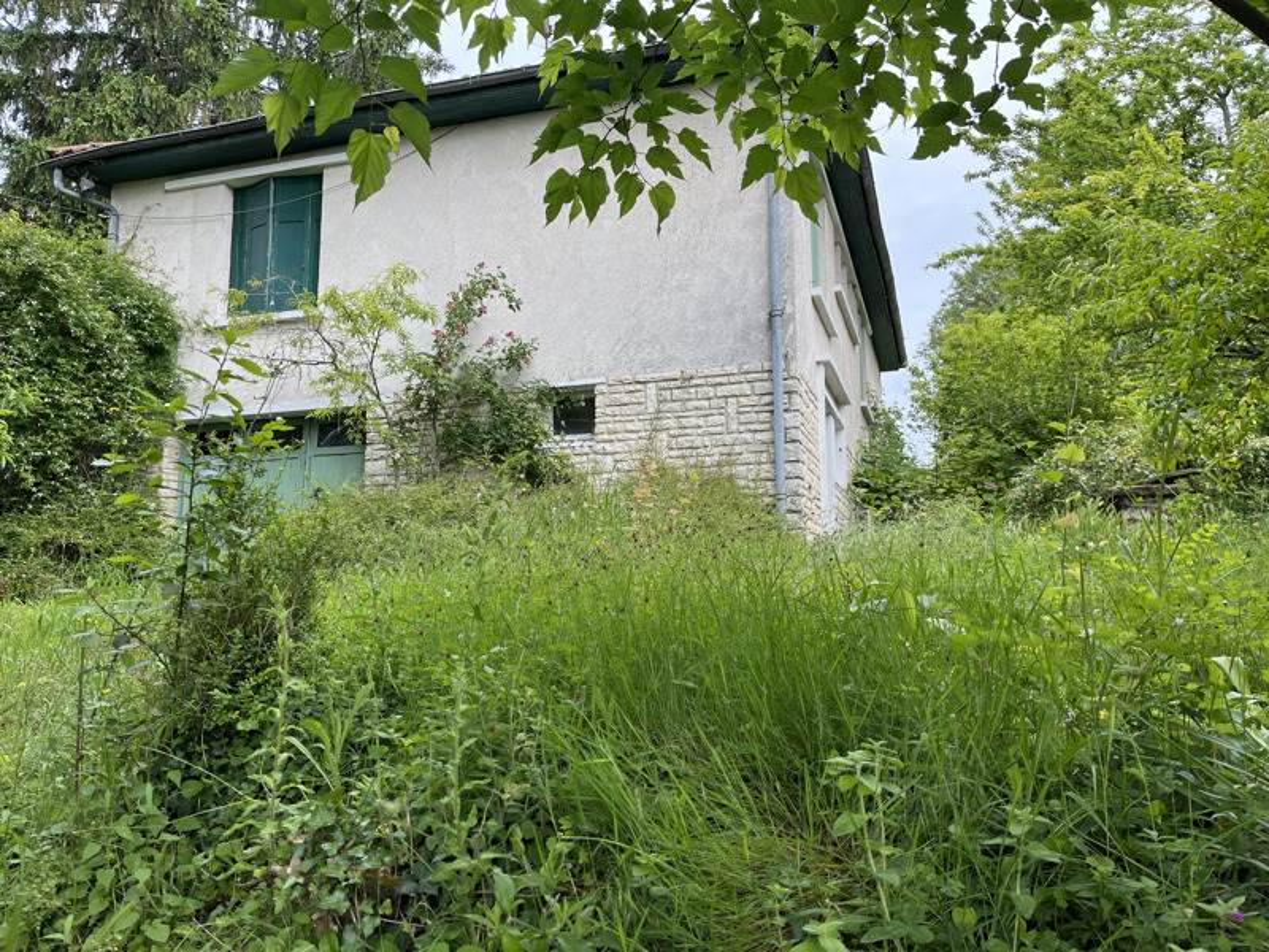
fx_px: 953
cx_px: 634
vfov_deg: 53.1
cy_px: 476
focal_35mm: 26
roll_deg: +0.3
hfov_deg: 67.3
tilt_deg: +10.0
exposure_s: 1/816
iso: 50
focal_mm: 5.1
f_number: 1.6
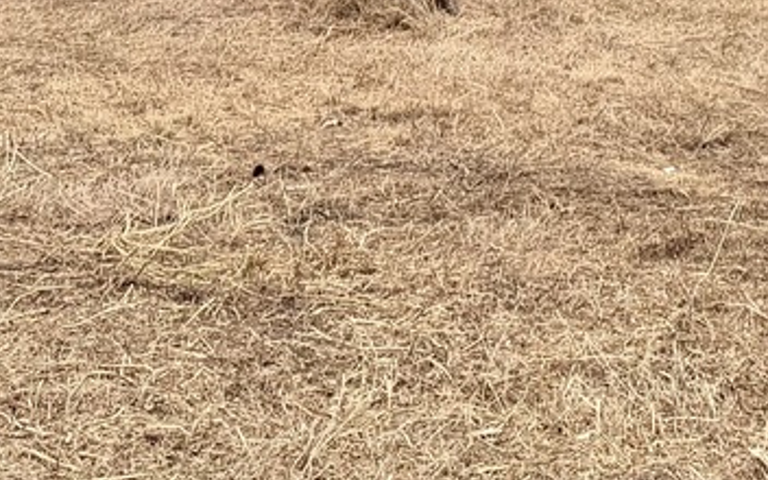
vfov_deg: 10.9
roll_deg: +0.8
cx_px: 541
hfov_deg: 19.9
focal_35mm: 104
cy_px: -628
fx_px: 2177
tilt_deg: +6.7
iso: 100
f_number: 1.78
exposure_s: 1/2525
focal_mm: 6.76
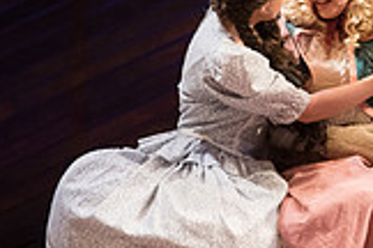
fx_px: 7066
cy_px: 102
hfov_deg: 3.0
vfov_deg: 2.0
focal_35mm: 682
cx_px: 562
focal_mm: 190
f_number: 3.5
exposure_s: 1/400
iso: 3200
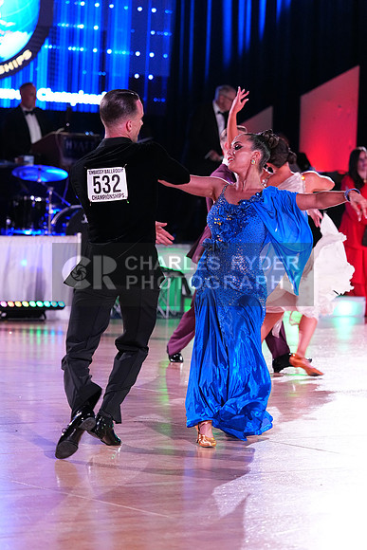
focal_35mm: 140
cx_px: 184
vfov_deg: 14.7
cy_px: 275
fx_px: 2139
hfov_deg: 9.8
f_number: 4
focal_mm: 140
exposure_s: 1/320
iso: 4000
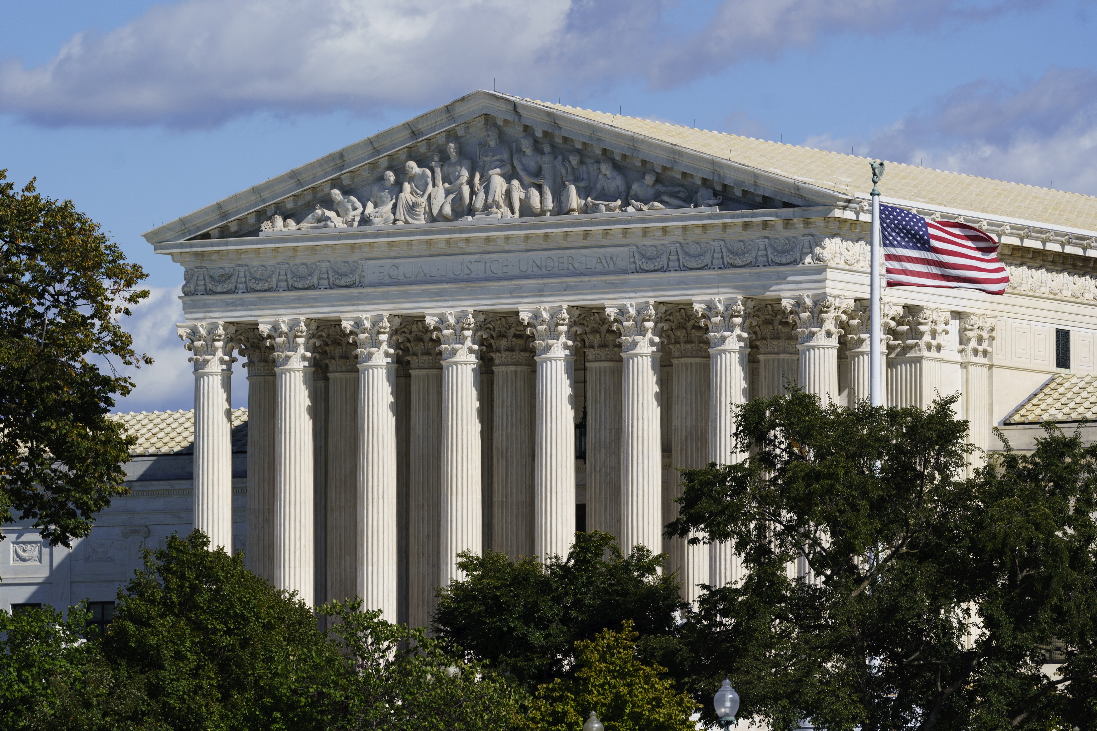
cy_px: 366
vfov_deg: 5.9
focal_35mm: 232
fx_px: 7069
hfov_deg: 8.9
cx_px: 548
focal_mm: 232
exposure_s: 1/1600
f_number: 5.6
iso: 125
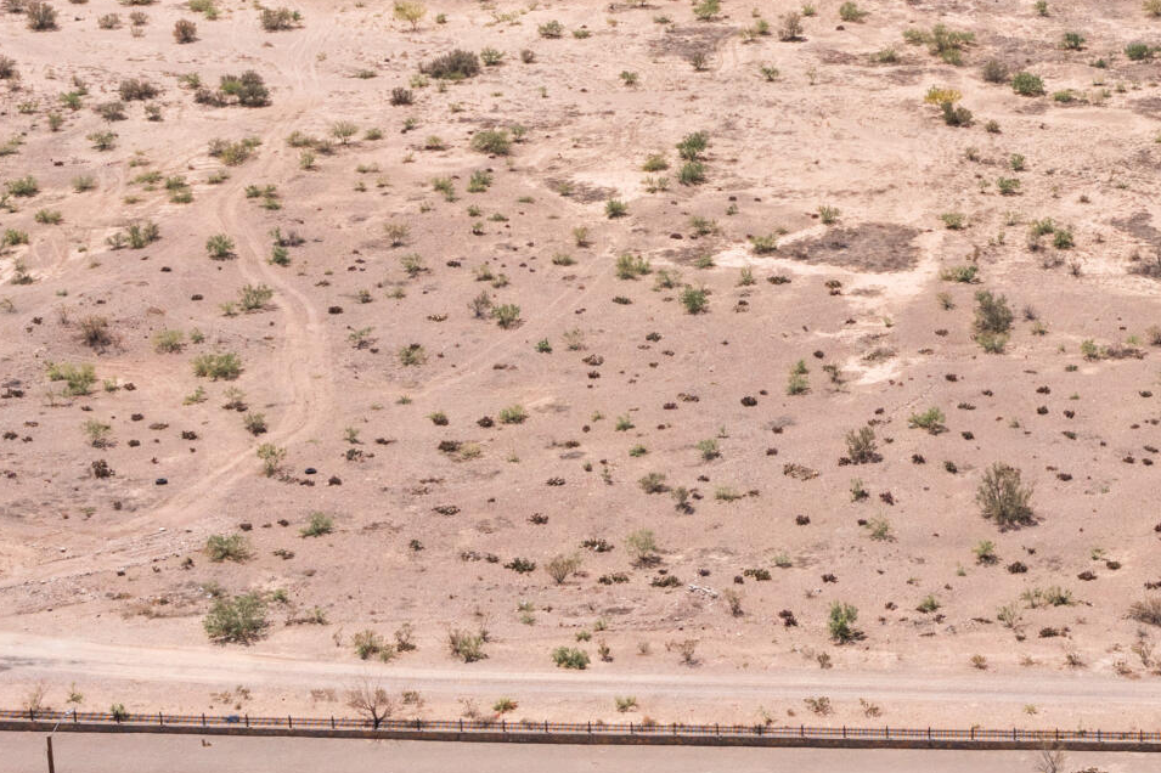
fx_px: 2837
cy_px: 254
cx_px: 1146
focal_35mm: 88
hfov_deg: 22.3
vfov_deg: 15.5
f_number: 6.3
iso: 100
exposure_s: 1/800
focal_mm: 10.26
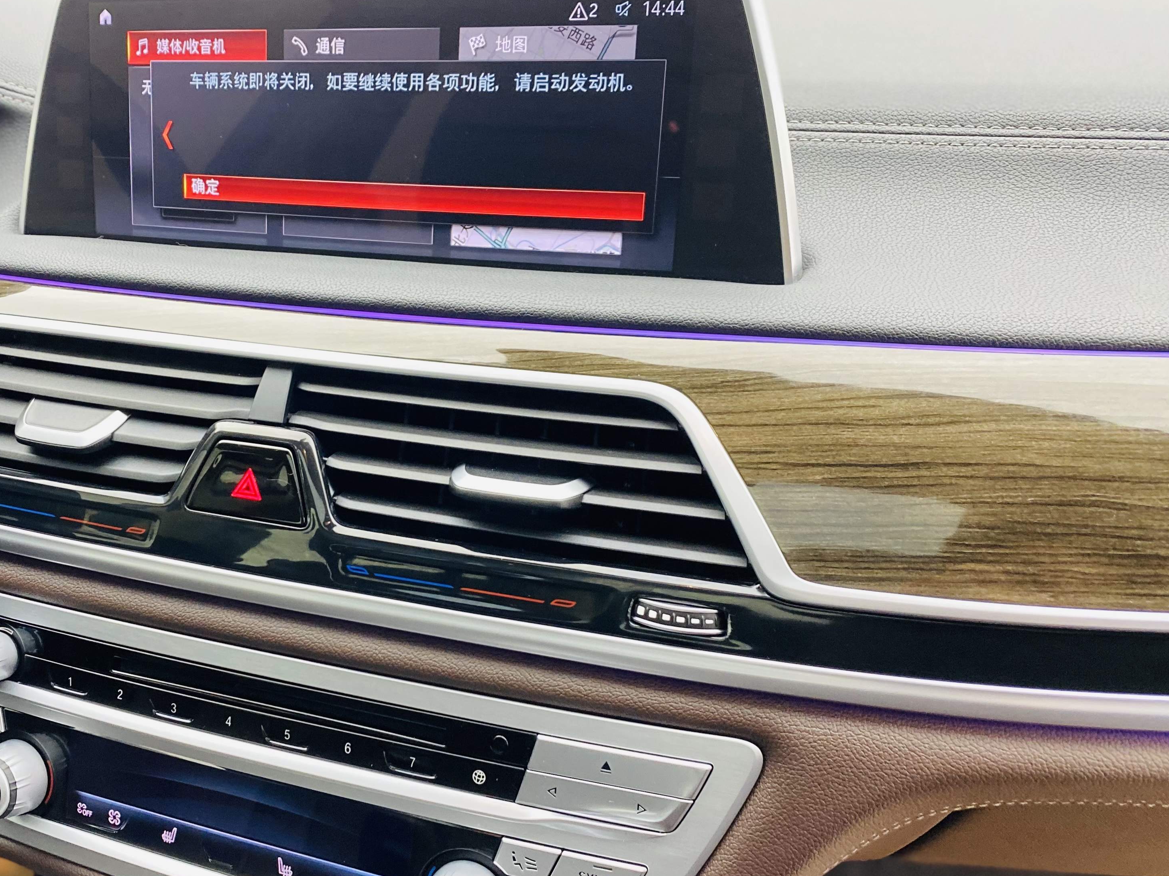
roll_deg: +3.2
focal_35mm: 36
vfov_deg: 39.7
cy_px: 454
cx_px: 397
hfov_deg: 50.5
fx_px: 1216
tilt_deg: -24.5
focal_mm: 4.25
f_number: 1.8
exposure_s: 1/41
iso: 320
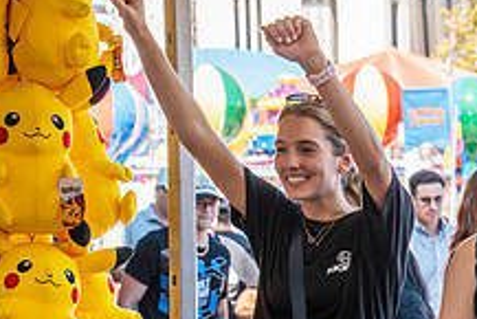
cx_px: 514
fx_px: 2055
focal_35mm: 155
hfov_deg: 13.0
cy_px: 377
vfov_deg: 8.8
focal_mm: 58
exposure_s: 1/200
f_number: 4.5
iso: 160
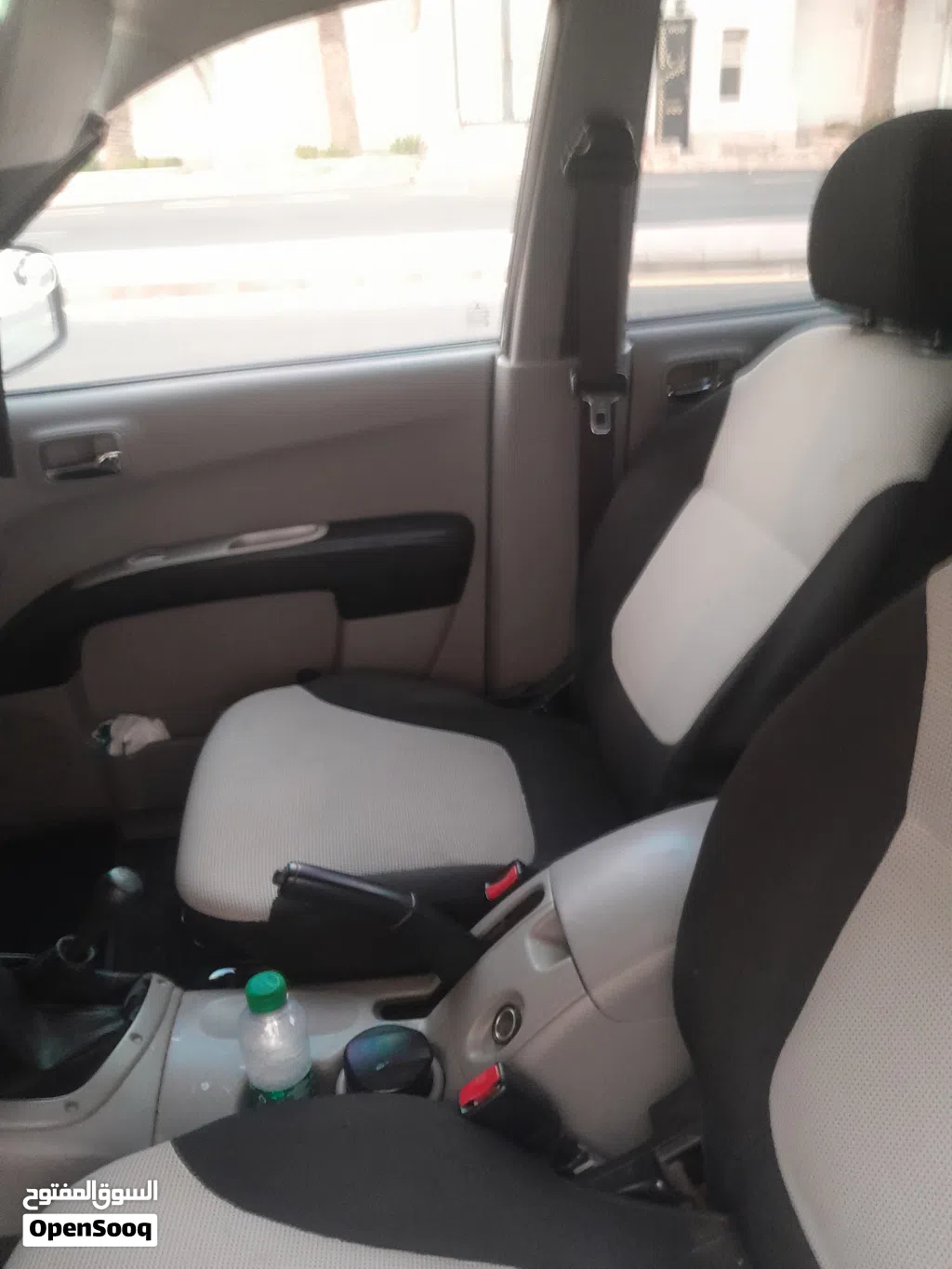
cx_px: 476
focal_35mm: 27
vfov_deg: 65.3
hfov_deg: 51.4
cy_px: 634
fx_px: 990
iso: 640
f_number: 1.8
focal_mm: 4
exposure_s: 1/10
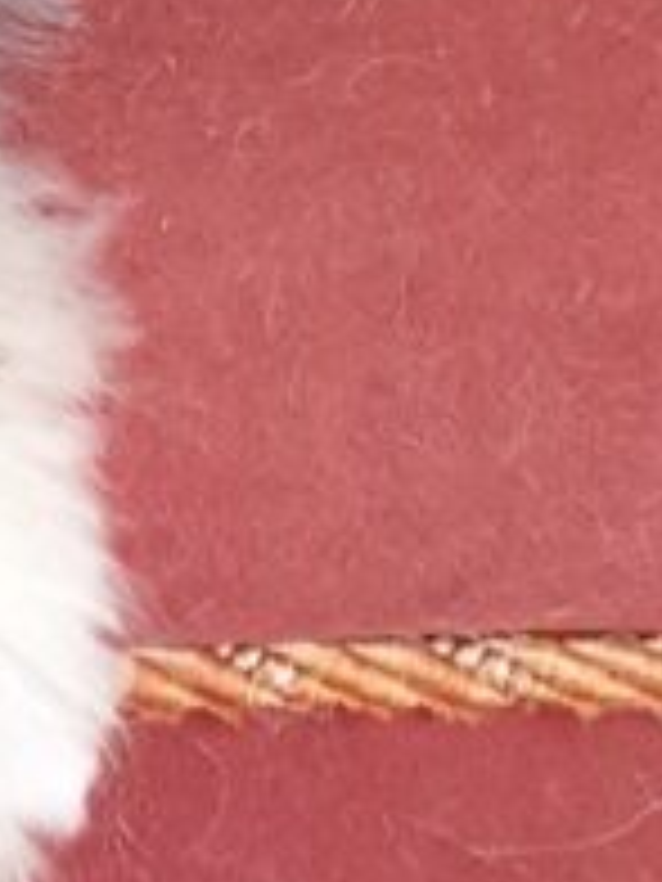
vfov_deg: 13.1
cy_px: -698
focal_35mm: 136
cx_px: -842
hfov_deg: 9.8
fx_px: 3468
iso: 400
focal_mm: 4.32
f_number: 2.4
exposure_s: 1/120
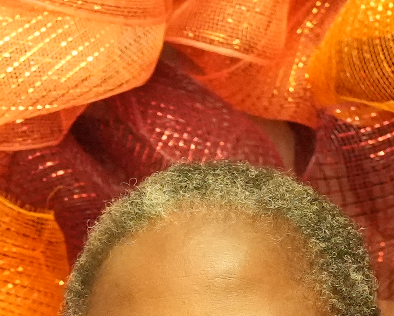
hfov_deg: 4.4
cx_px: -652
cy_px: 864
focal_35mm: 423
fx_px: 4934
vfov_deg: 3.6
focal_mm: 59
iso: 6400
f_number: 3.2
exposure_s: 1/125
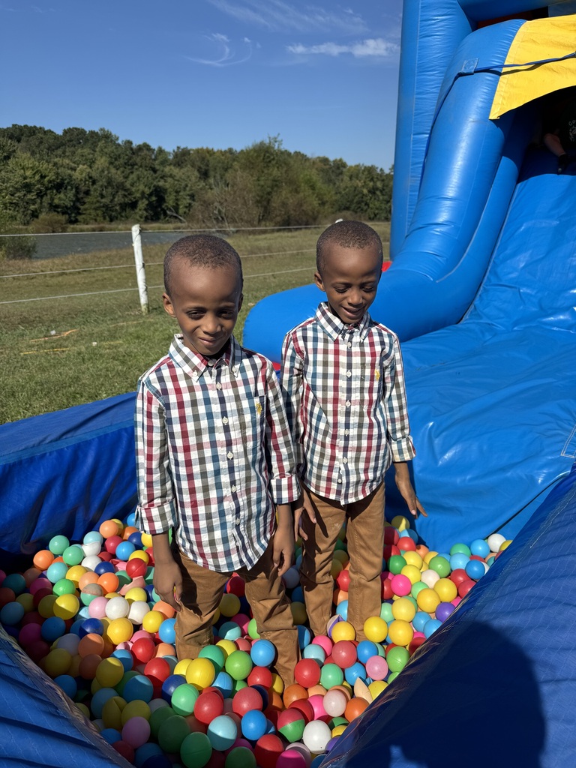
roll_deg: +1.3
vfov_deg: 71.6
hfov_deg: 56.8
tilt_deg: -17.7
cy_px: 384
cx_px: 288
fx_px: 532
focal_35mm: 24
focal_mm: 6.76
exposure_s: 1/5814
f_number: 1.78
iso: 80
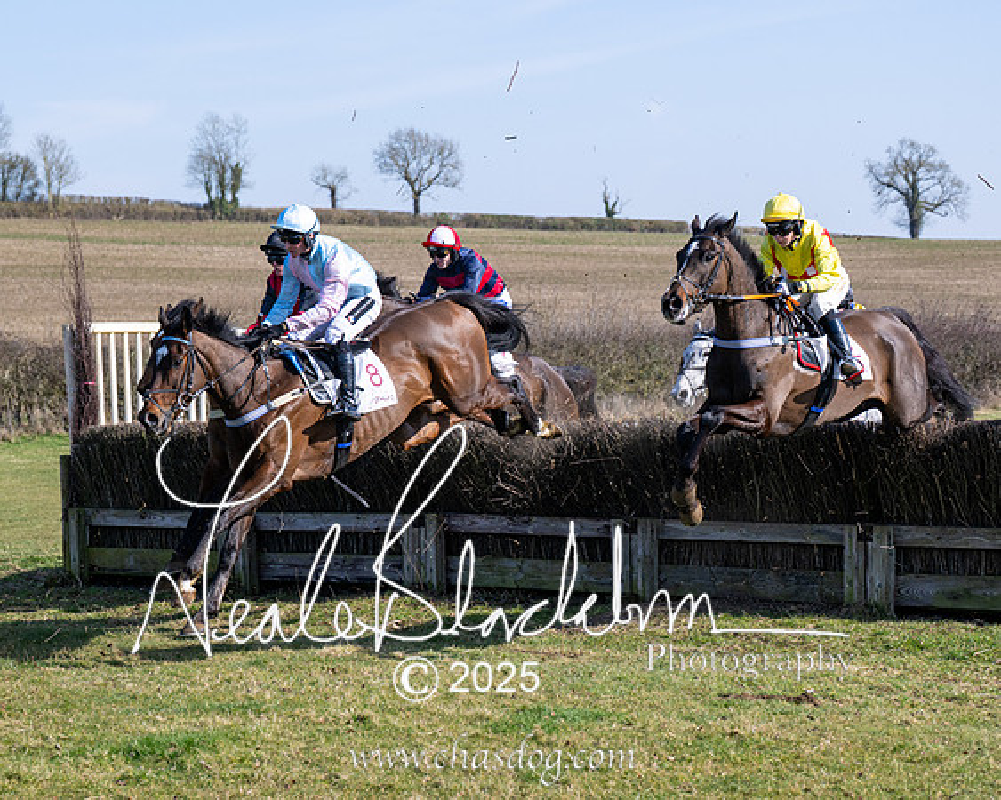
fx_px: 2996
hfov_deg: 19.0
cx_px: 488
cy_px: 357
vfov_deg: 15.2
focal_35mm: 101
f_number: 4
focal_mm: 70
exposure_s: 1/2000
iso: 200
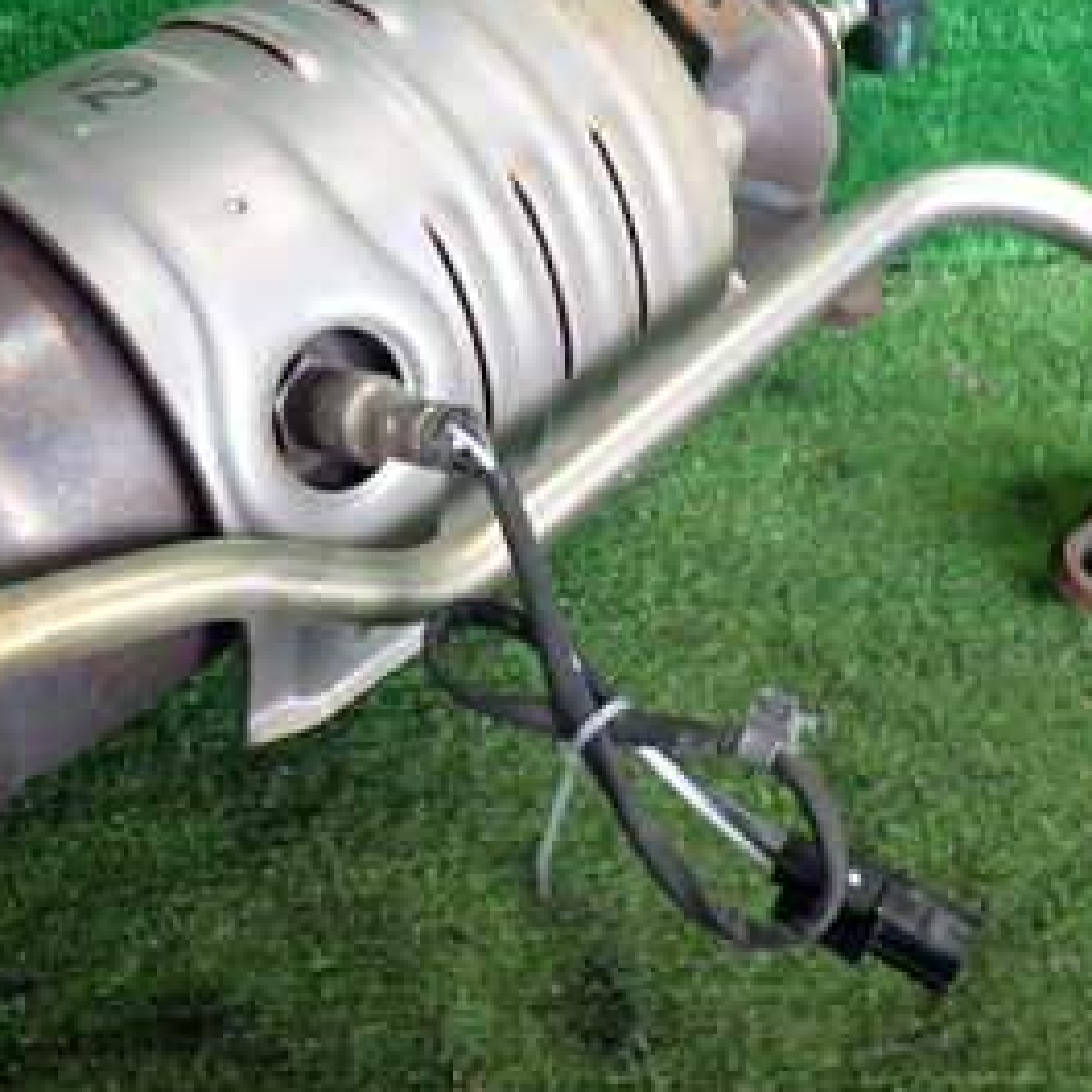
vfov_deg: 28.6
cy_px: 449
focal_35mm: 60
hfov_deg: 28.2
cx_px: 272
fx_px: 2141
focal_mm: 5.4
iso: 200
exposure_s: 1/60
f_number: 2.3
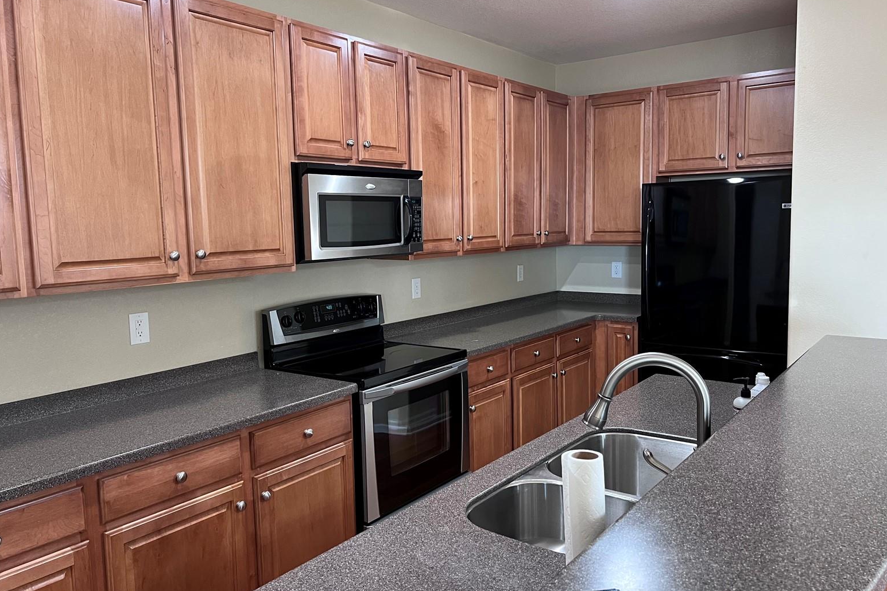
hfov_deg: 65.5
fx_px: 690
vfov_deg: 46.4
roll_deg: +0.7
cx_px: 457
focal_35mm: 28
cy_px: 290
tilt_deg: -6.9
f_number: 1.5
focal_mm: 5.7
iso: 250
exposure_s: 1/60
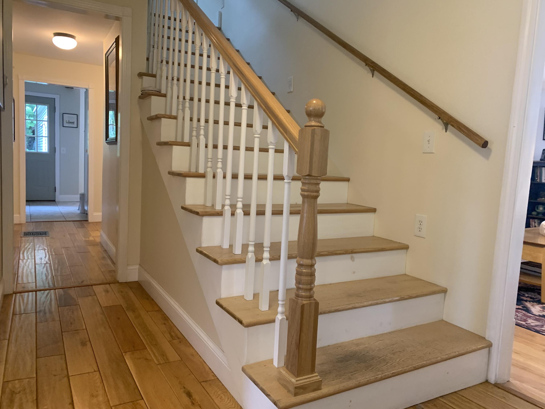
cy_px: 204
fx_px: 409
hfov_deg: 67.3
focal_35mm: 26
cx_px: 272
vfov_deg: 53.1
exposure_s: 1/60
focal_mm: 4.25
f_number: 1.8
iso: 200
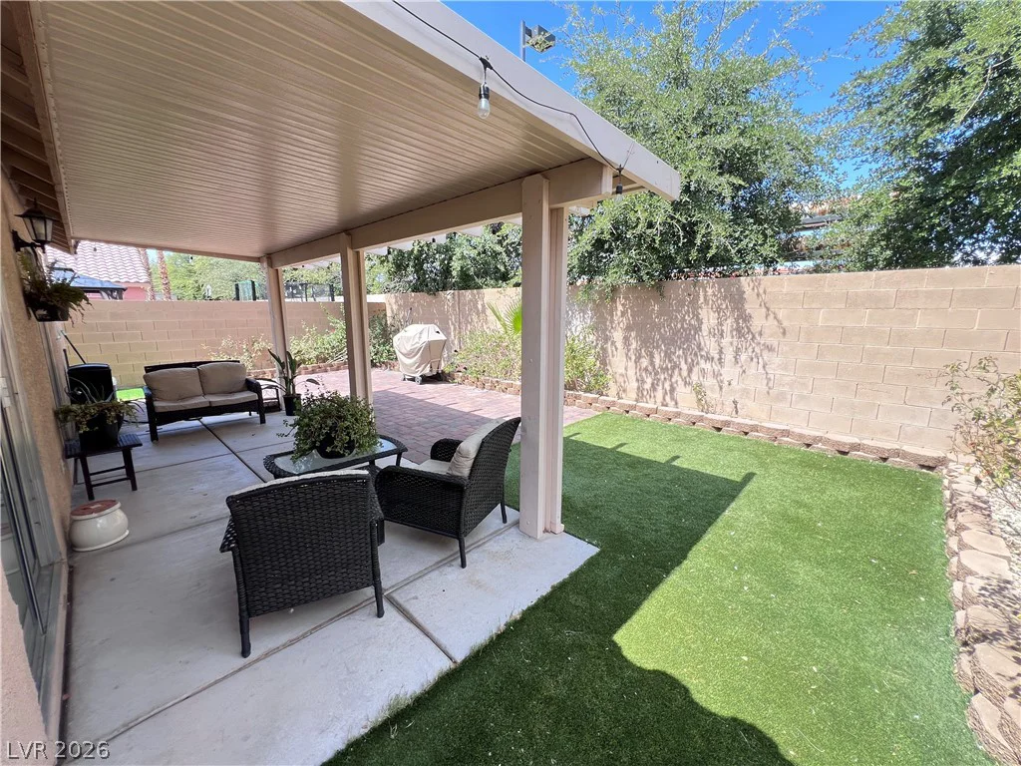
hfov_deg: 106.2
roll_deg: -0.1
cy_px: 383
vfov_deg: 89.9
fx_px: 383
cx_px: 510
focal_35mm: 13
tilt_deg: -11.2
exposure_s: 1/186
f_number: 1.8
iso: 32
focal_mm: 1.57
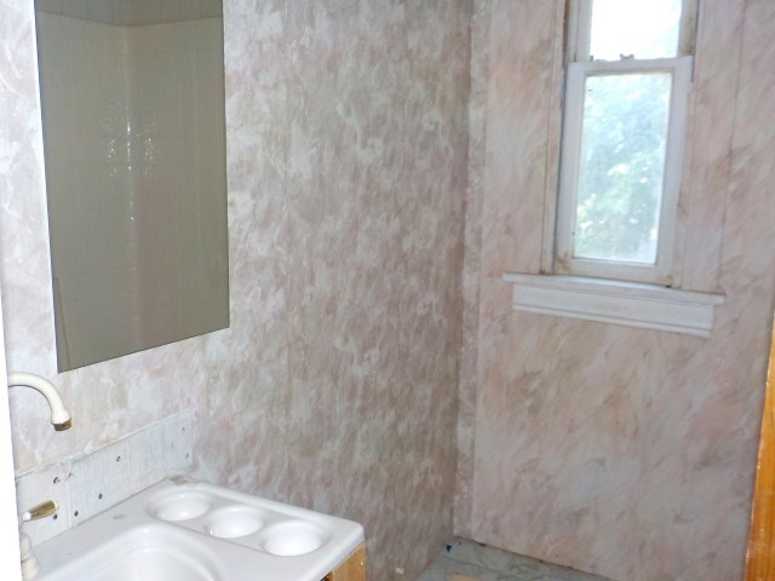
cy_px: 290
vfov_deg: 46.8
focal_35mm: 30
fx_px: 672
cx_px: 388
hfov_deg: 60.0
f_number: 3.3
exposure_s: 1/30
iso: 200
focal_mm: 4.1
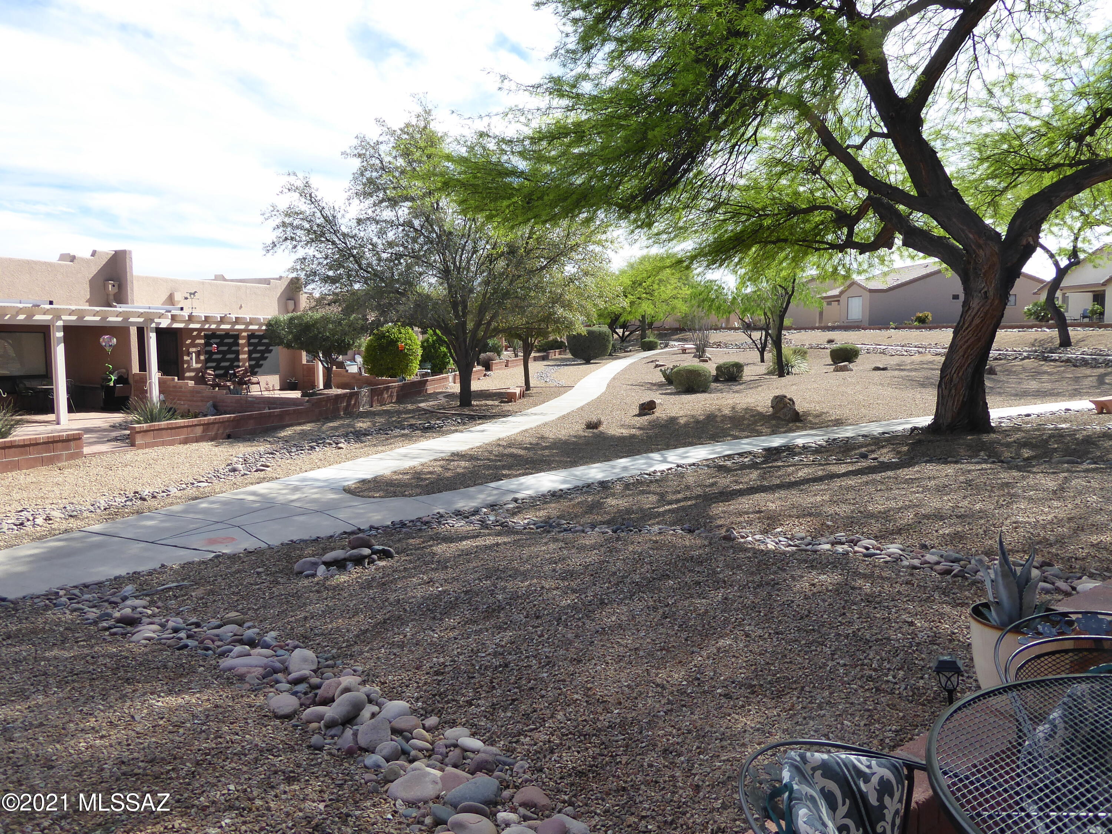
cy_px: 417
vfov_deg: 54.9
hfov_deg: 69.4
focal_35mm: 25
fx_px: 803
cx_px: 556
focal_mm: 4.3
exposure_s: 1/500
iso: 125
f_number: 3.3
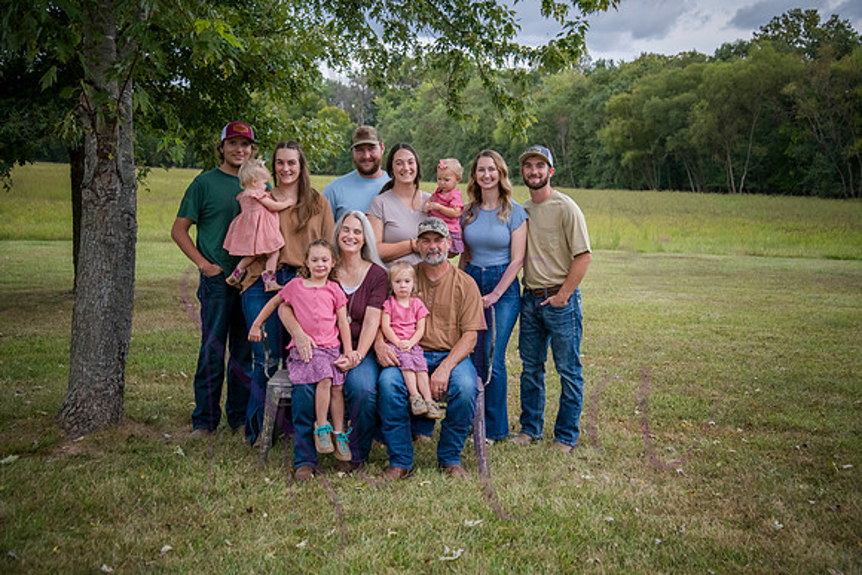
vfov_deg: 29.3
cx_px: 431
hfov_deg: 42.7
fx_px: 1102
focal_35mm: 46
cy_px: 288
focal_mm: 46
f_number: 4.2
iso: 400
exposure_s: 1/640
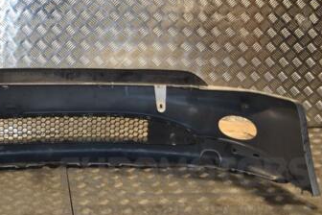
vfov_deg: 22.7
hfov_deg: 32.5
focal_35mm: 59
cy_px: 44
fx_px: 528
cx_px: 42
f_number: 4
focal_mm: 22
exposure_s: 1/125
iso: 250
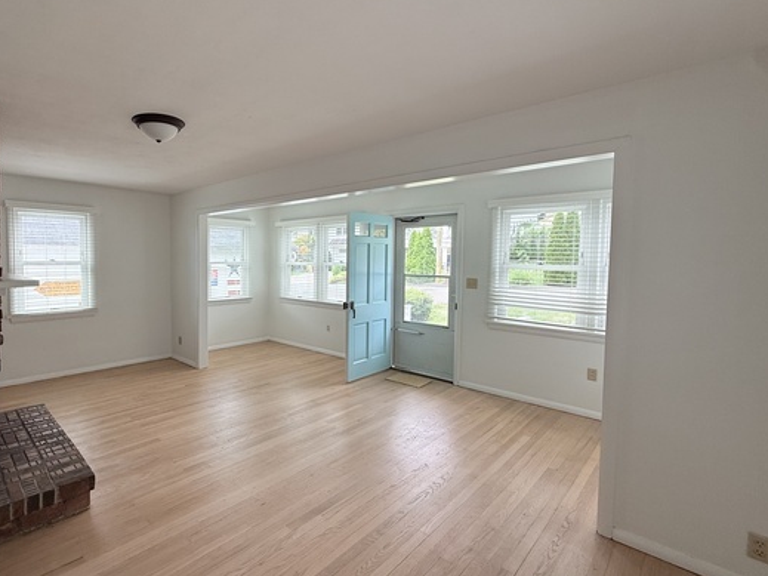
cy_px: 277
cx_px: 288
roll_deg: -0.4
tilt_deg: -2.3
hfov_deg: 86.0
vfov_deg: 71.5
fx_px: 399
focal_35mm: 18
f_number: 2.2
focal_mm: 2.22
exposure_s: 1/99
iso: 64
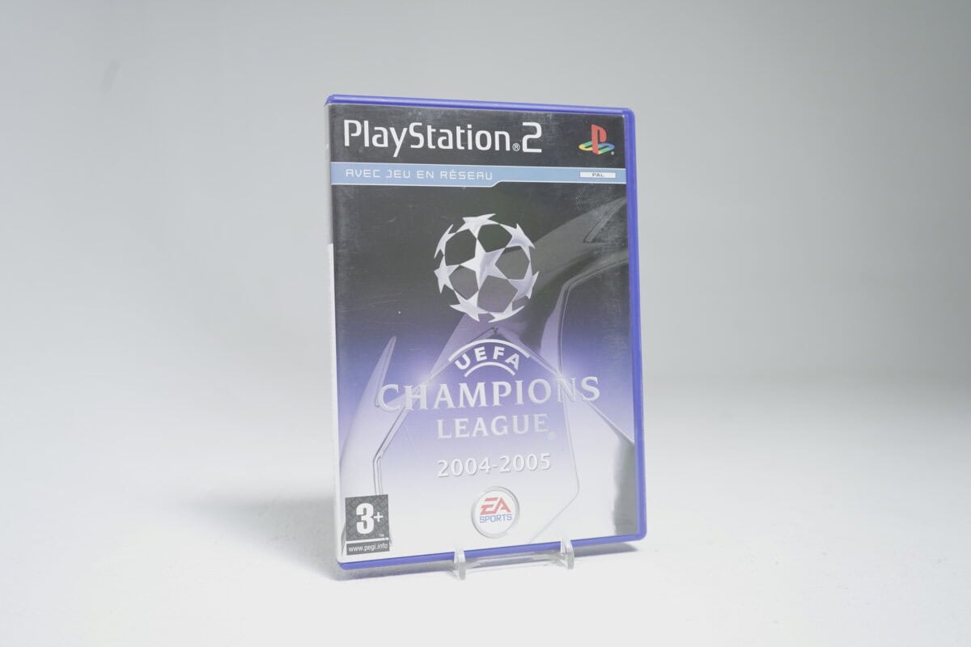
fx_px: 890
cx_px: 486
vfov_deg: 40.0
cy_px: 324
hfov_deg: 57.2
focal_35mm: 33
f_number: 5.6
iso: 640
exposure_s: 1/15
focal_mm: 33
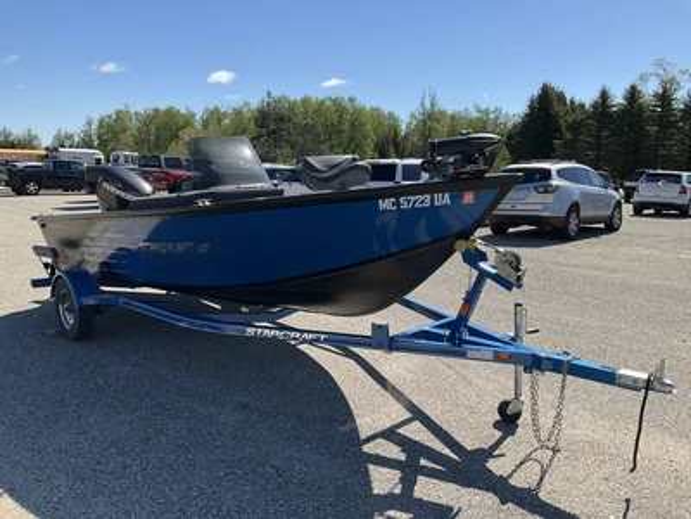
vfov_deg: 48.2
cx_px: 346
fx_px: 579
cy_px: 260
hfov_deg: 61.7
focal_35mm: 29
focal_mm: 3
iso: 25
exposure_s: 1/1577
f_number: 1.8
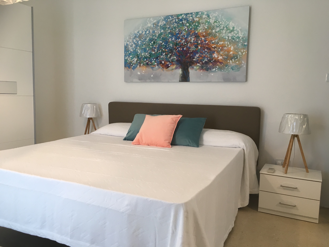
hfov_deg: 61.7
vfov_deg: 48.2
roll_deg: -1.5
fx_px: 276
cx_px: 164
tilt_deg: -5.1
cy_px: 124
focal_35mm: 29
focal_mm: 4.15
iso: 80
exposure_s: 1/33
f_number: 2.2
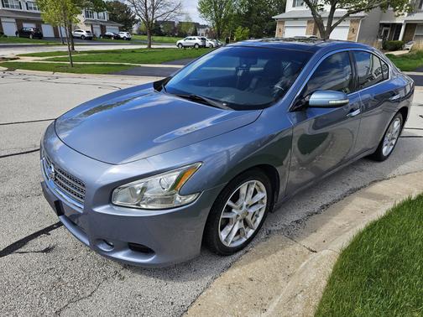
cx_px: 212
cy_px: 158
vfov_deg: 58.9
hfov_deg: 73.9
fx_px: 281
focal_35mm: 23
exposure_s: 1/535
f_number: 1.7
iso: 10
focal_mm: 6.3
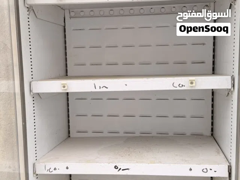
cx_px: 120
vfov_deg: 56.8
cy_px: 90
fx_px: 166
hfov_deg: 71.6
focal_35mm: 24
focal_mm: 6.76
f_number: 1.78
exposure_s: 1/121
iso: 80
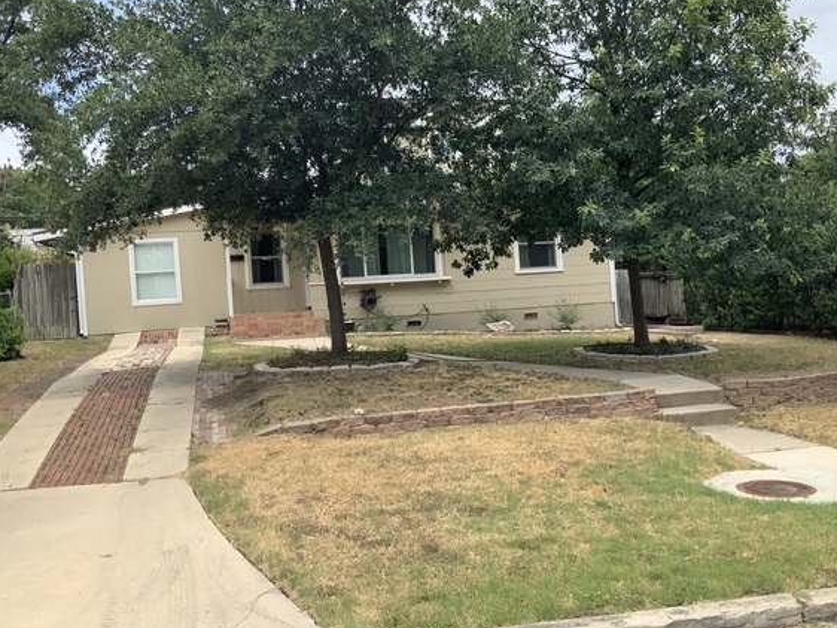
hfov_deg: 55.2
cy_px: 314
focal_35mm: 33
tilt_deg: -1.3
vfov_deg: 43.0
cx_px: 472
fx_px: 798
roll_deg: +4.2
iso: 16
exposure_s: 1/1221
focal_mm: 3
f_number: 1.8
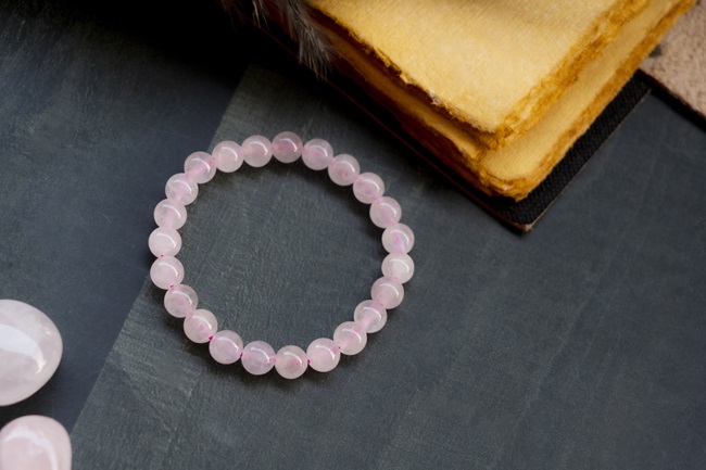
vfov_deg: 19.4
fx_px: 1372
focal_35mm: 70
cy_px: 235
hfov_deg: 28.9
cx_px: 353
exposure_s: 1/250
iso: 1600
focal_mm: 70
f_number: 8
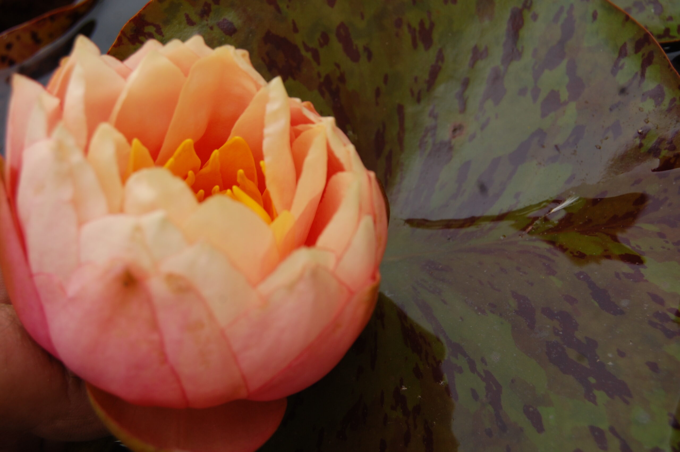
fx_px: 1076
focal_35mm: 57
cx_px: 340
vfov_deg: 23.7
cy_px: 226
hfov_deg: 35.1
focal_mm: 38
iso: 200
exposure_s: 1/200
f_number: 7.1
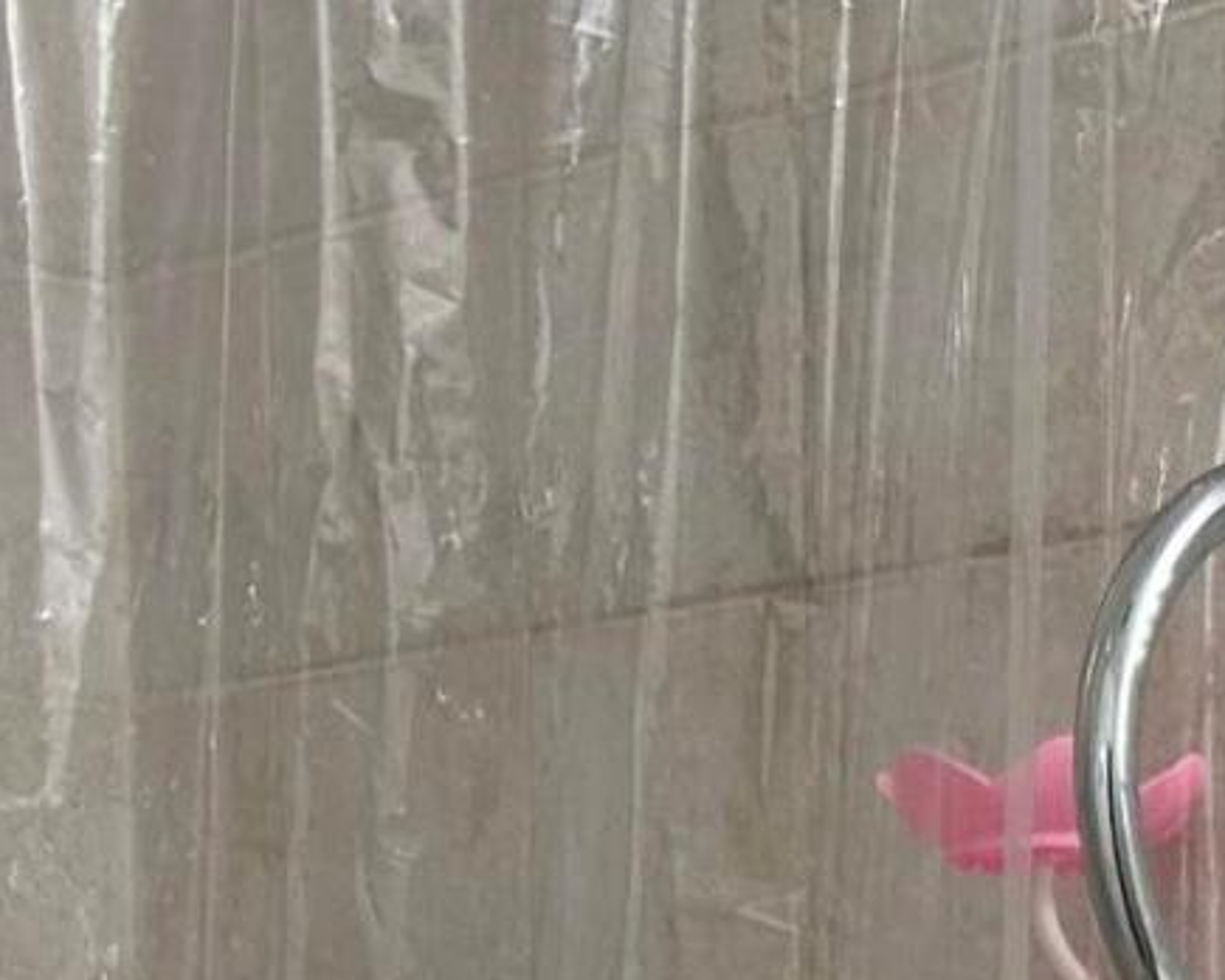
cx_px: 1301
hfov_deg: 11.3
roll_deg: +0.1
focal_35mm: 168
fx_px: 6091
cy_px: 2836
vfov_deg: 8.0
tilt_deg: -11.1
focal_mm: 5.7
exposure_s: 1/166
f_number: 1.5
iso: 40
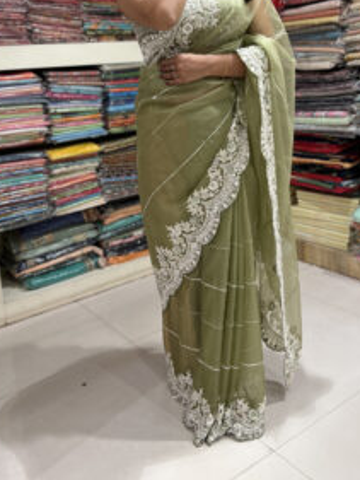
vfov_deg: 49.1
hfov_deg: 38.7
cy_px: 154
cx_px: 189
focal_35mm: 37
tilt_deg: -9.1
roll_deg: +4.3
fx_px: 513
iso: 64
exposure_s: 1/100
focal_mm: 5.7
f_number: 1.5
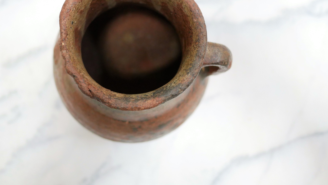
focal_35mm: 53
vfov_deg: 22.5
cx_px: 152
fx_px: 461
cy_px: 56
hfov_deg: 39.1
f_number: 1.7
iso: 1600
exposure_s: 1/60
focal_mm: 20
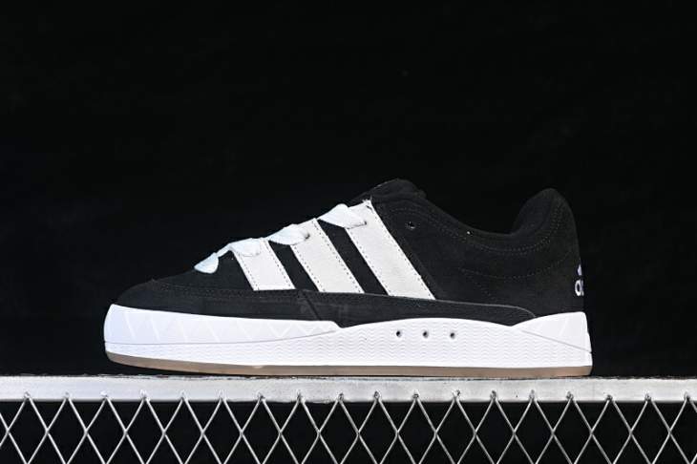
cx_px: 348
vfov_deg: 18.2
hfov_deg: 27.0
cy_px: 232
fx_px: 1451
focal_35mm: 75
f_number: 6.3
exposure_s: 1/60
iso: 160
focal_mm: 50
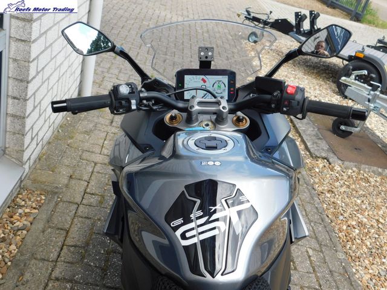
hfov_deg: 51.4
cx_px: 194
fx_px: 402
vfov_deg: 39.7
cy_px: 145
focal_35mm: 36
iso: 125
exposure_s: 1/320
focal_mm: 6.3
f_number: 3.5
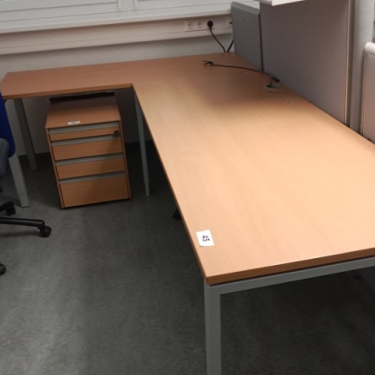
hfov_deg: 47.2
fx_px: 429
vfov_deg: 47.2
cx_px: 188
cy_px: 179
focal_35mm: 35
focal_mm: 3.65
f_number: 2.2
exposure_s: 1/25
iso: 474
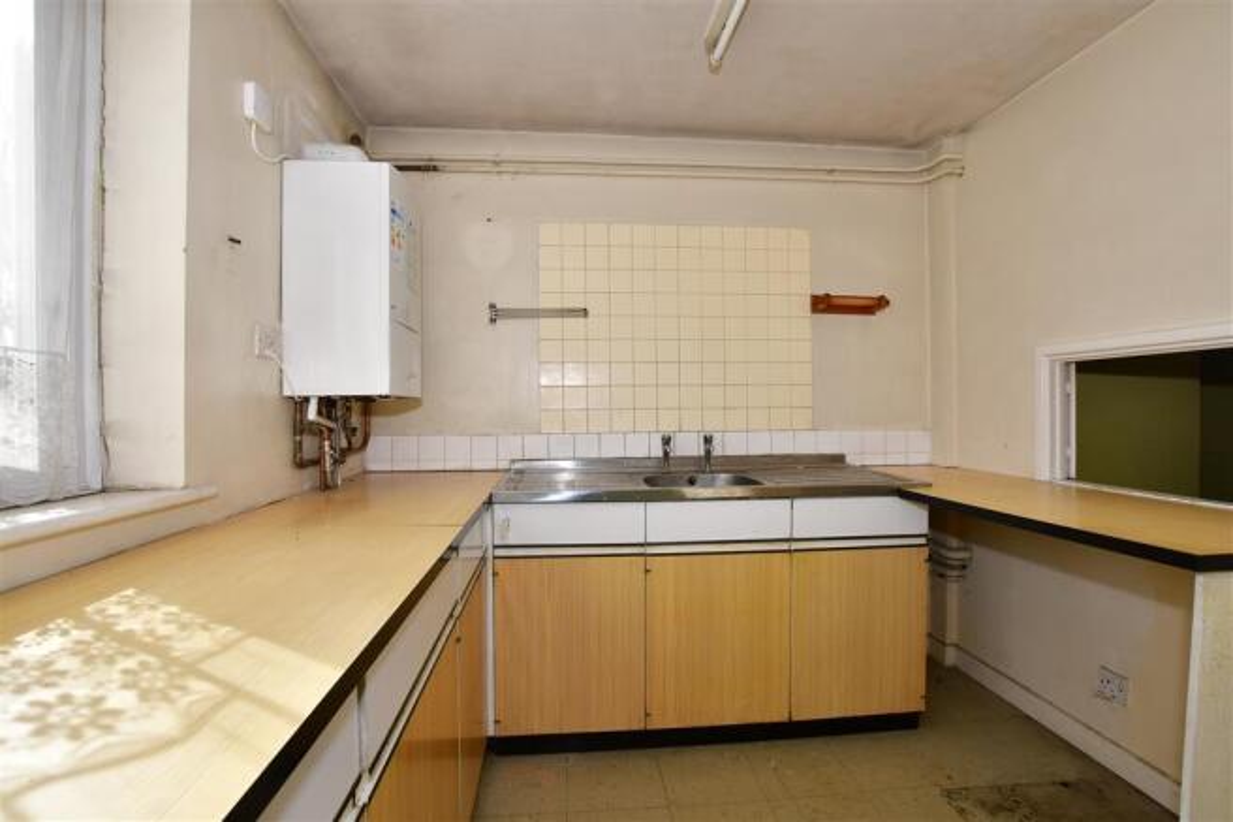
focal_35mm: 15
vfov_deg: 77.3
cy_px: 411
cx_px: 616
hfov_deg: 100.4
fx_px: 514
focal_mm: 10
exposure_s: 1/200
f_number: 7.1
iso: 250
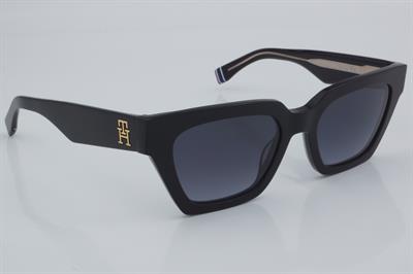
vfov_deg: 20.1
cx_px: 206
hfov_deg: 29.9
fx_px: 774
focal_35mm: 68
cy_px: 137
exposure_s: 1/4
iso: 100
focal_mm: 45
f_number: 32
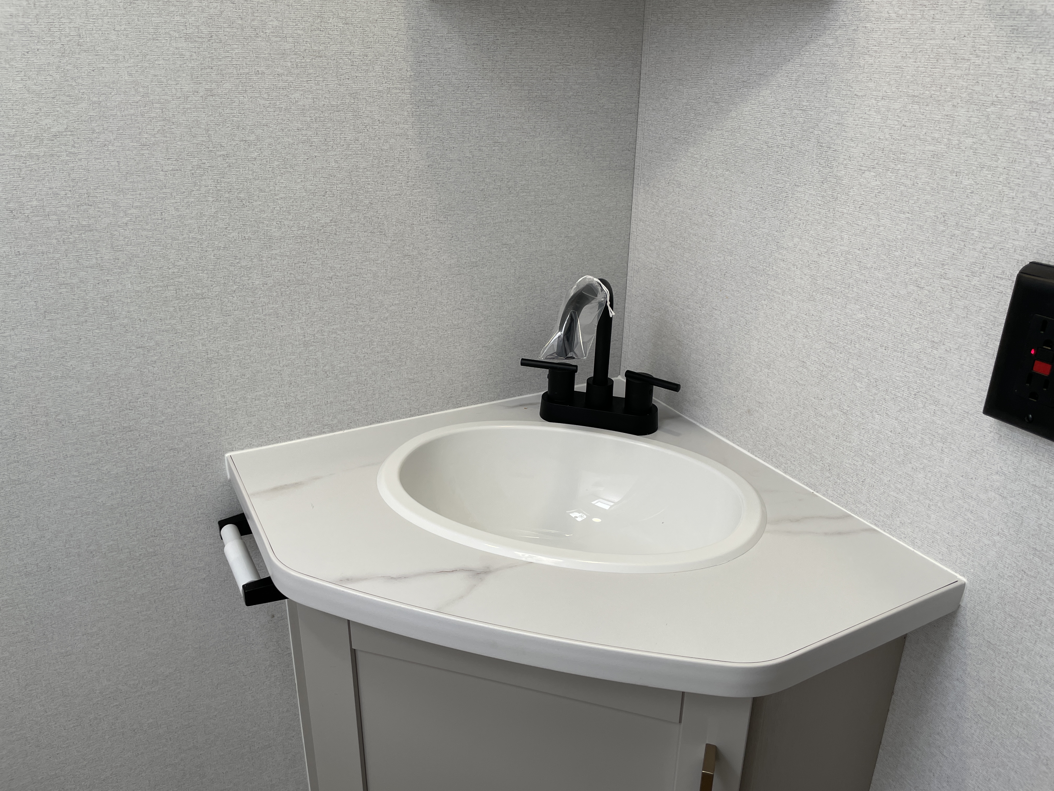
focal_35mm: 26
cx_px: 527
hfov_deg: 67.3
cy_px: 396
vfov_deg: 53.1
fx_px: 792
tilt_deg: -23.4
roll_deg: +0.8
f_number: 1.6
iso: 40
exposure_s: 1/121
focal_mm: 4.2
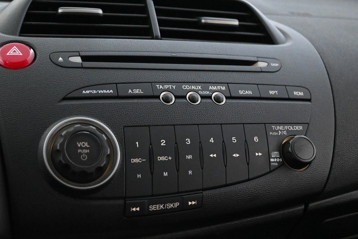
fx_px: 507
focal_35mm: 51
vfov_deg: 26.5
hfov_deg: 38.9
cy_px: 121
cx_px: 170
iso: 10000
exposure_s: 1/50
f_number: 4.5
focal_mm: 28
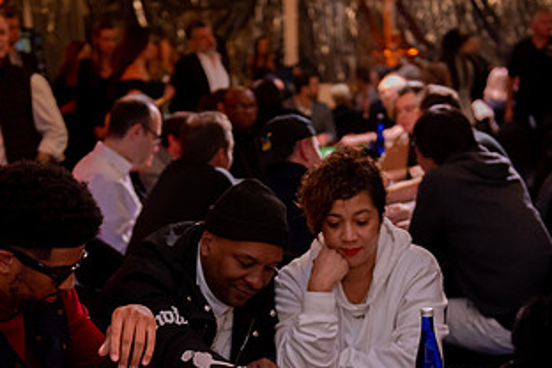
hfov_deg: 24.8
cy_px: 323
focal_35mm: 82
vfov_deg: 16.5
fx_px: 1257
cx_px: 266
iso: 3200
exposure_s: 1/250
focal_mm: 42
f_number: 2.8
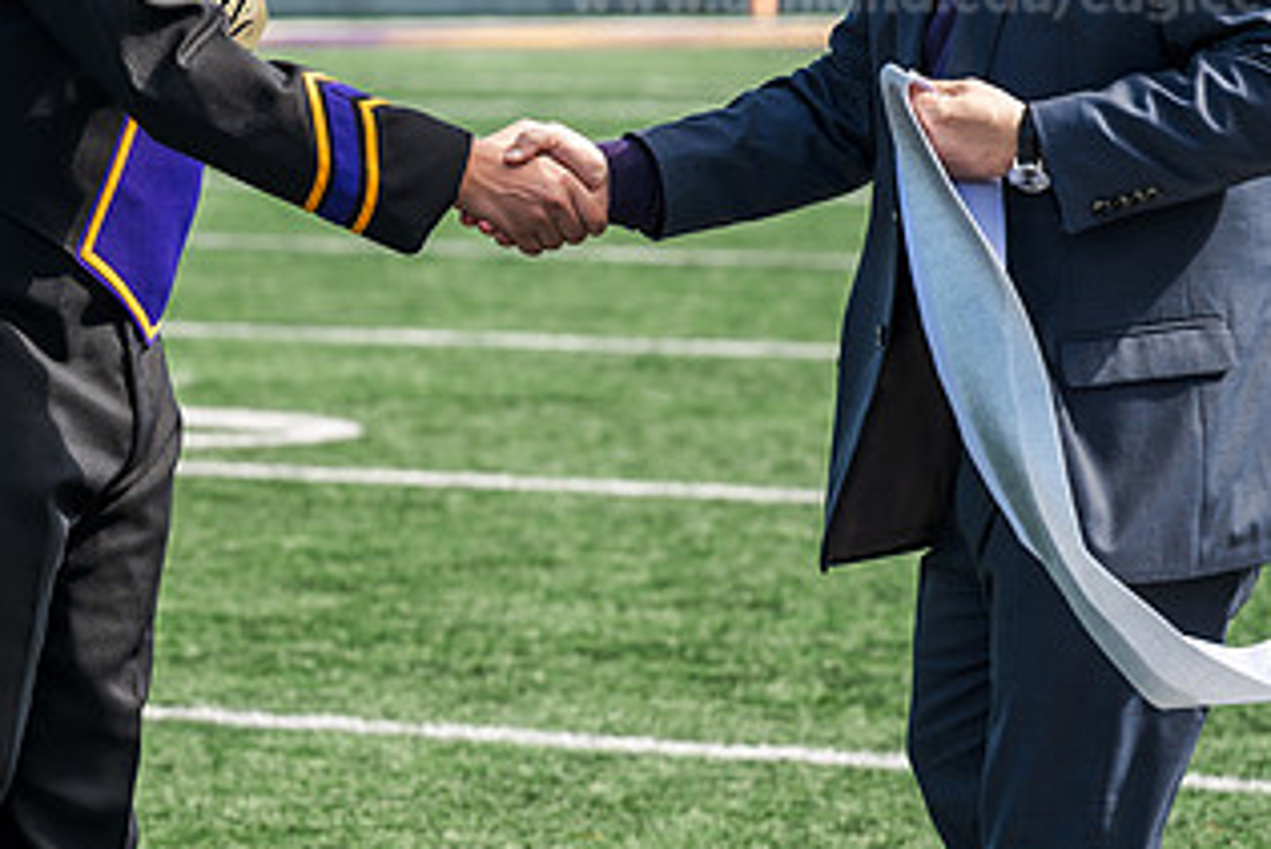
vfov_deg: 5.8
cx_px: 310
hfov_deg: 8.6
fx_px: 8406
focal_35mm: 238
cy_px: -15
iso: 125
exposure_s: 1/400
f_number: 4.5
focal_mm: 115
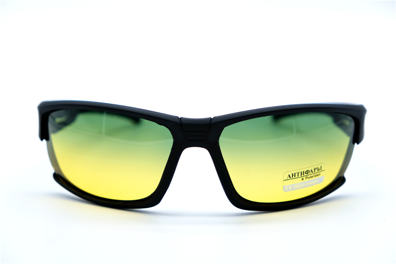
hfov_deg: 25.7
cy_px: 132
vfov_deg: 17.3
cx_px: 198
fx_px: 869
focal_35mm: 79
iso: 160
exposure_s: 1/160
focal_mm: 52.7
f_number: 5
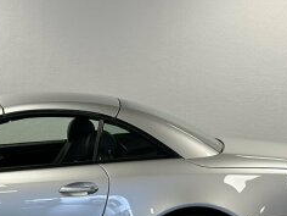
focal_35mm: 130
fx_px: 1078
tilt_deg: -8.1
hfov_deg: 14.8
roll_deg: -0.8
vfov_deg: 11.4
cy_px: 183
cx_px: -18
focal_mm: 6.86
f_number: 1.78
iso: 125
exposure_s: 1/102
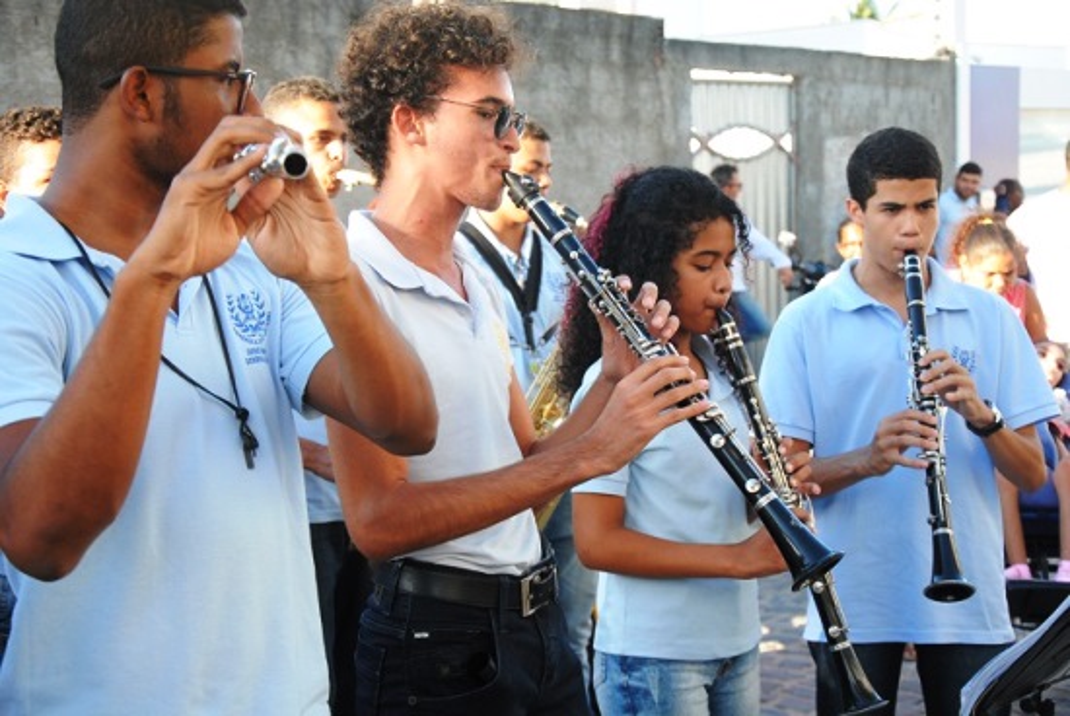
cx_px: 535
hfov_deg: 31.9
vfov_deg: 21.6
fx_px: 1874
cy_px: 358
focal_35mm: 63
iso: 400
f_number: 4.8
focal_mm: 42
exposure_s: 1/200
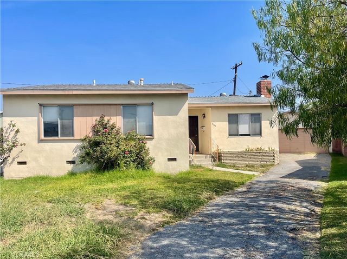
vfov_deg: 54.8
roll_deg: +0.7
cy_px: 130
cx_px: 174
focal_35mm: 25
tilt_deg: +0.4
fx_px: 250
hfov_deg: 69.4
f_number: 1.6
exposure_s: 1/3788
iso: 32
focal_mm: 5.1
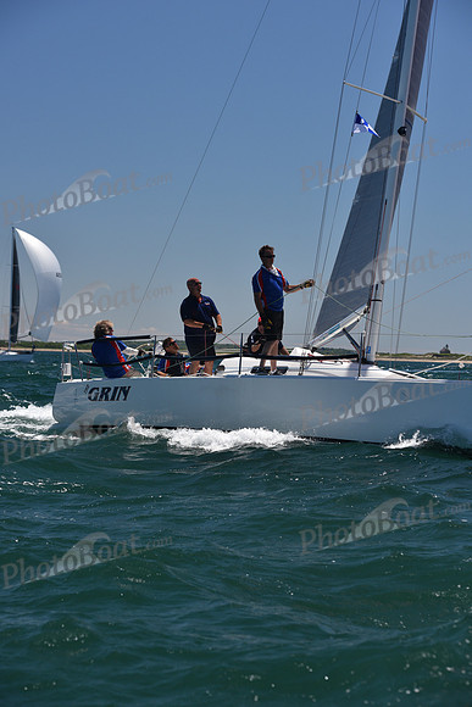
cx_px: 236
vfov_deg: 21.5
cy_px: 354
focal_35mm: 95
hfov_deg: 14.4
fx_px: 1867
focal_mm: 95
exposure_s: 1/800
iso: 250
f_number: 6.3
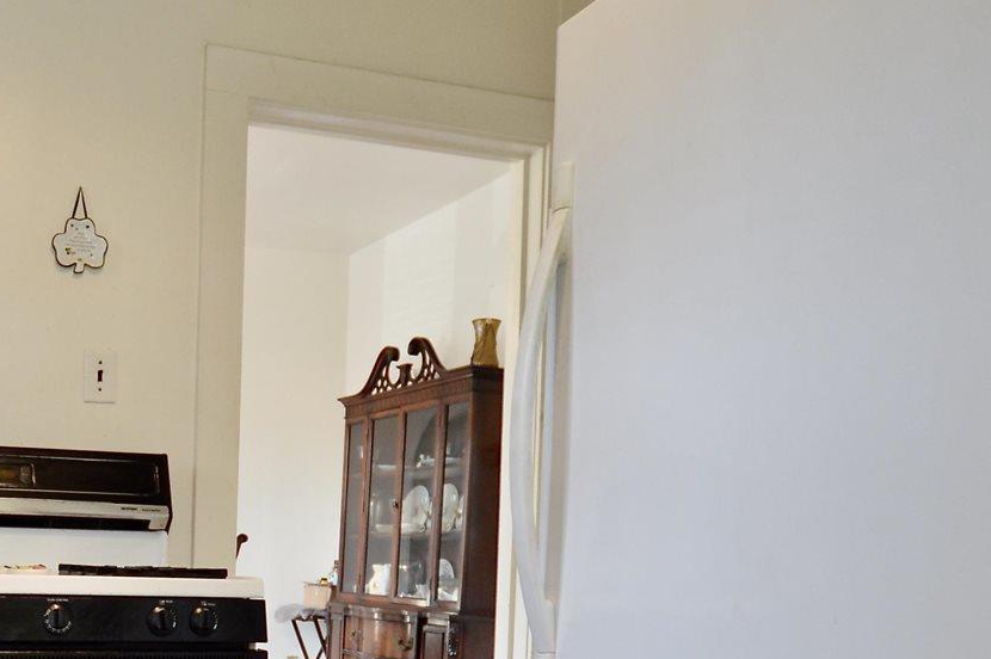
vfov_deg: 33.8
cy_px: 601
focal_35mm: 37
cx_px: 103
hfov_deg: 46.9
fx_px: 1018
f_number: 3.5
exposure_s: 1/60
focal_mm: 10
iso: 400
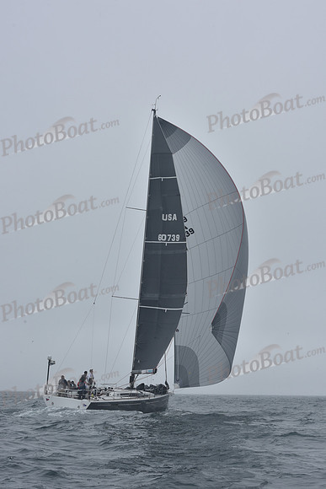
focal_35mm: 70
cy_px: 244
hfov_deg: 19.5
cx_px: 163
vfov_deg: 28.8
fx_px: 950
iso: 250
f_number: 11
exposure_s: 1/800
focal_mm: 70
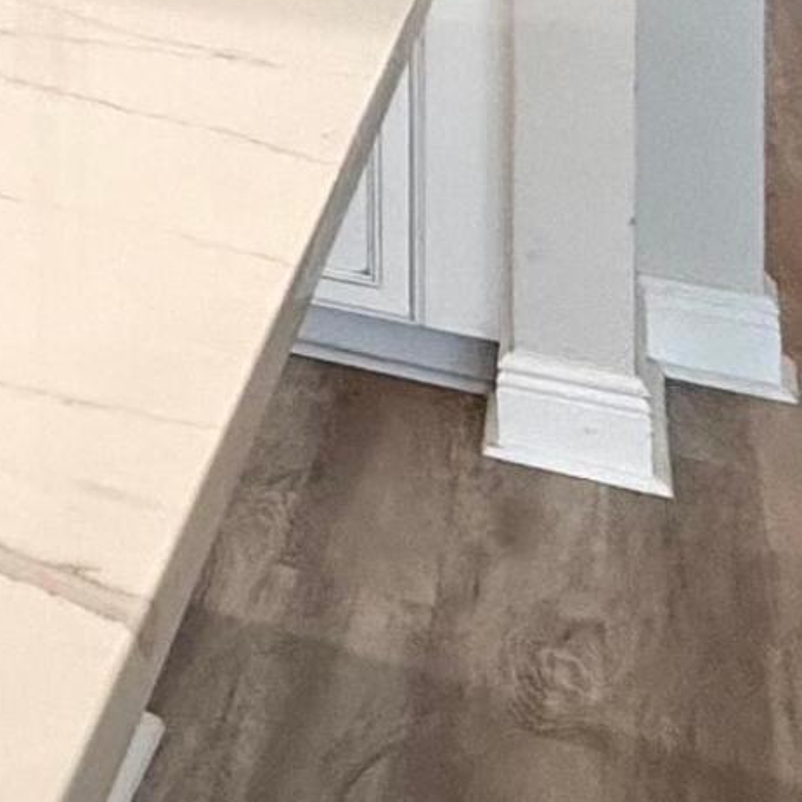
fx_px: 2018
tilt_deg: +0.9
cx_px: -1204
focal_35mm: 77
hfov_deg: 14.0
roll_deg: +0.1
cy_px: -480
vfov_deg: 19.0
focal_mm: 2.22
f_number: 2.2
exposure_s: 1/120
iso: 200
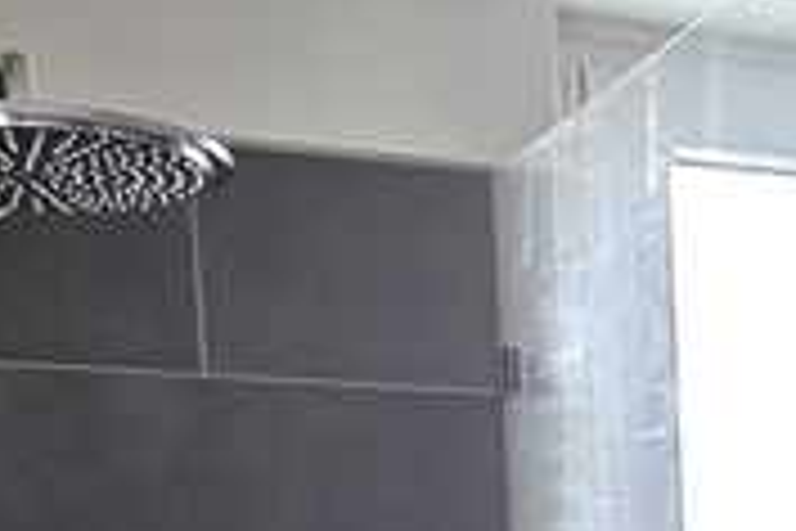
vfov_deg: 11.7
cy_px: 972
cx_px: 1025
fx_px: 2388
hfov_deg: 17.8
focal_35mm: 108
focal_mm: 6.3
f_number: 1.7
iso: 12
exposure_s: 1/180
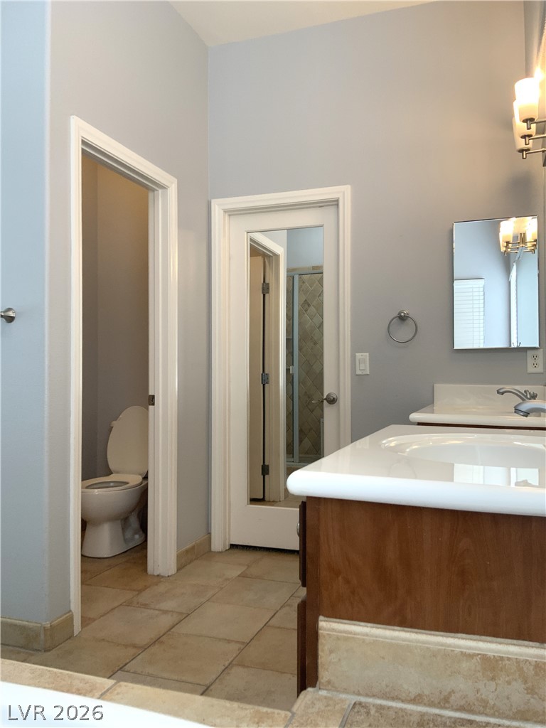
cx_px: 273
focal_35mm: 29
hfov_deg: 48.2
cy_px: 364
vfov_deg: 61.7
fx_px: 610
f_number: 1.8
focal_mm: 3
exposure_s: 1/60
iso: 50
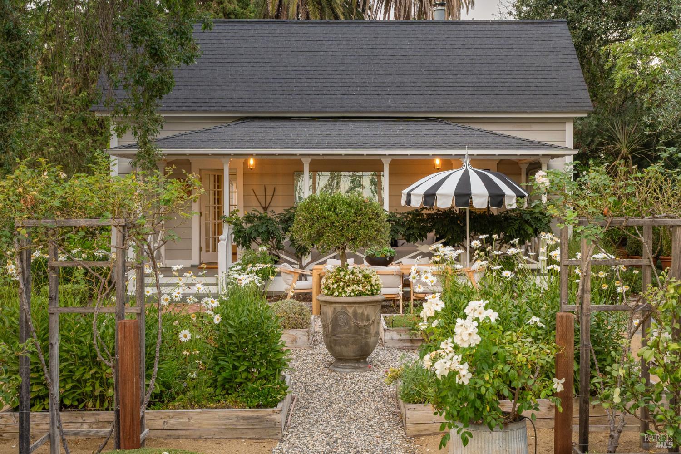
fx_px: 810
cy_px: 227
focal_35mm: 43
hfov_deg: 45.6
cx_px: 340
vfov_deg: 31.3
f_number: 6.3
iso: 1600
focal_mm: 42.8
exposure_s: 1/25
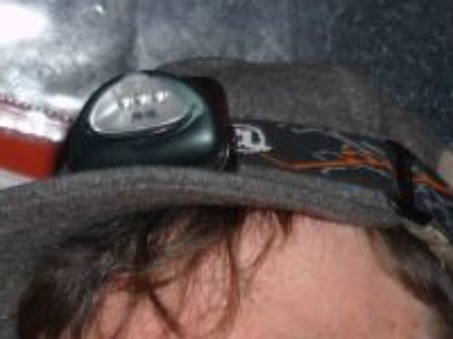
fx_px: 1727
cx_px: 154
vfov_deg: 10.8
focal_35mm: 132
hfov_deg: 14.9
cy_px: 513
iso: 100
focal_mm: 5.5
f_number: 2.8
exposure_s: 1/30
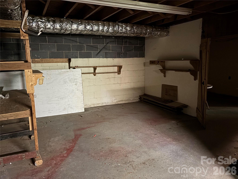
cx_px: 119
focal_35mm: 26
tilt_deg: -7.9
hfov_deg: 67.3
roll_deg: +1.2
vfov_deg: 53.1
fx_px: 179
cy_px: 90
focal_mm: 5.96
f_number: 1.6
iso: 1000
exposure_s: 1/20
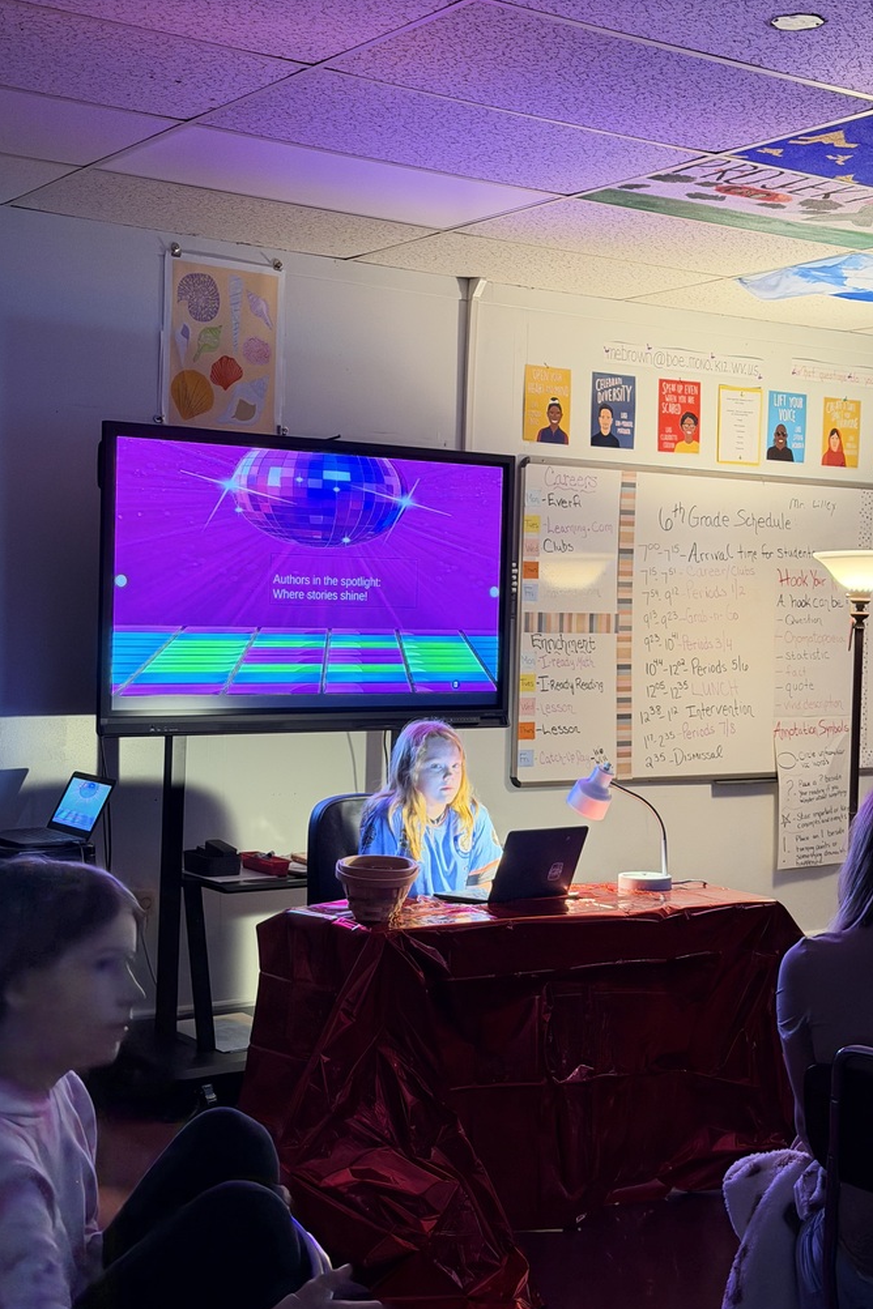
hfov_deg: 26.5
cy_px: 657
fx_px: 1855
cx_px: 436
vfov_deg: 38.9
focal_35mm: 51
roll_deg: -1.6
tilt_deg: -2.2
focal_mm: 6.76
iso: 400
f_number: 1.78
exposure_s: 1/40
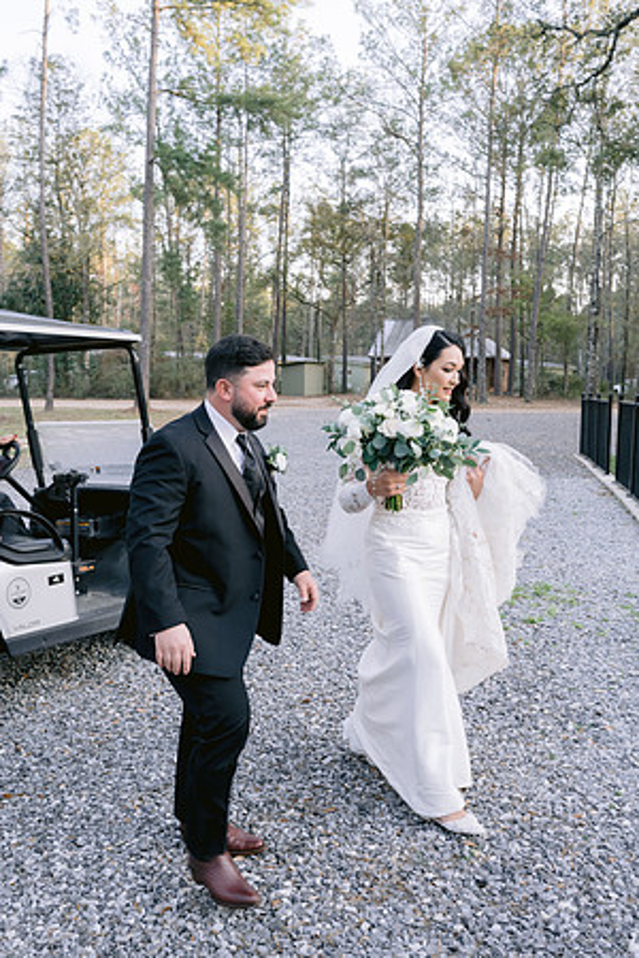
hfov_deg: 37.9
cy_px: 479
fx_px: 932
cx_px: 320
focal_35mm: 35
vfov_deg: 54.4
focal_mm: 35
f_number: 5.6
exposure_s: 1/100
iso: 400
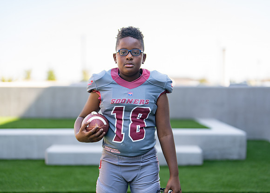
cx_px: 135
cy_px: 96
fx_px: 402
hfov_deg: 37.2
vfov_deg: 27.0
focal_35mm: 52
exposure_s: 1/1250
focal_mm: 50
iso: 100
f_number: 1.2
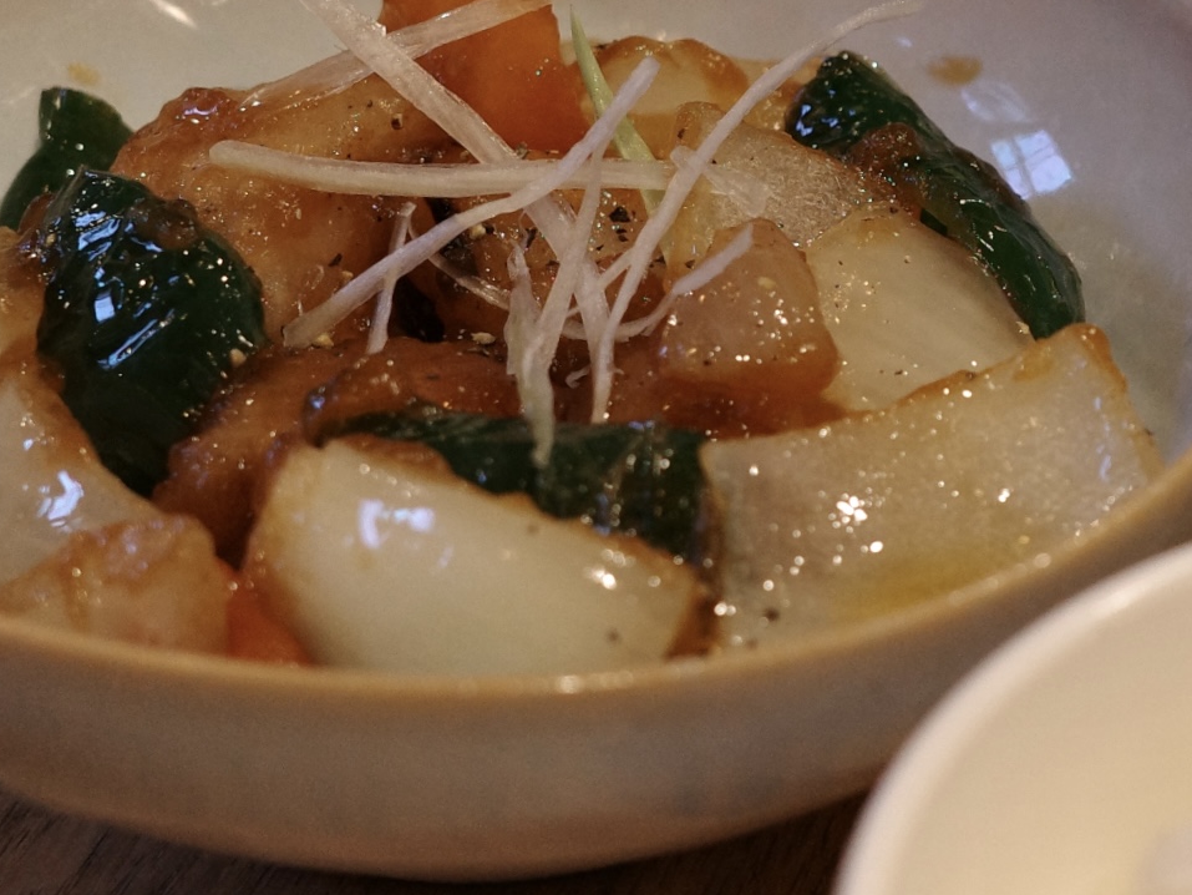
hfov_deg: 15.6
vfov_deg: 11.8
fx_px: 4305
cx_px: 1040
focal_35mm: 125
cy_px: 239
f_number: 2.8
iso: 800
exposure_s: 1/80
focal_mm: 26
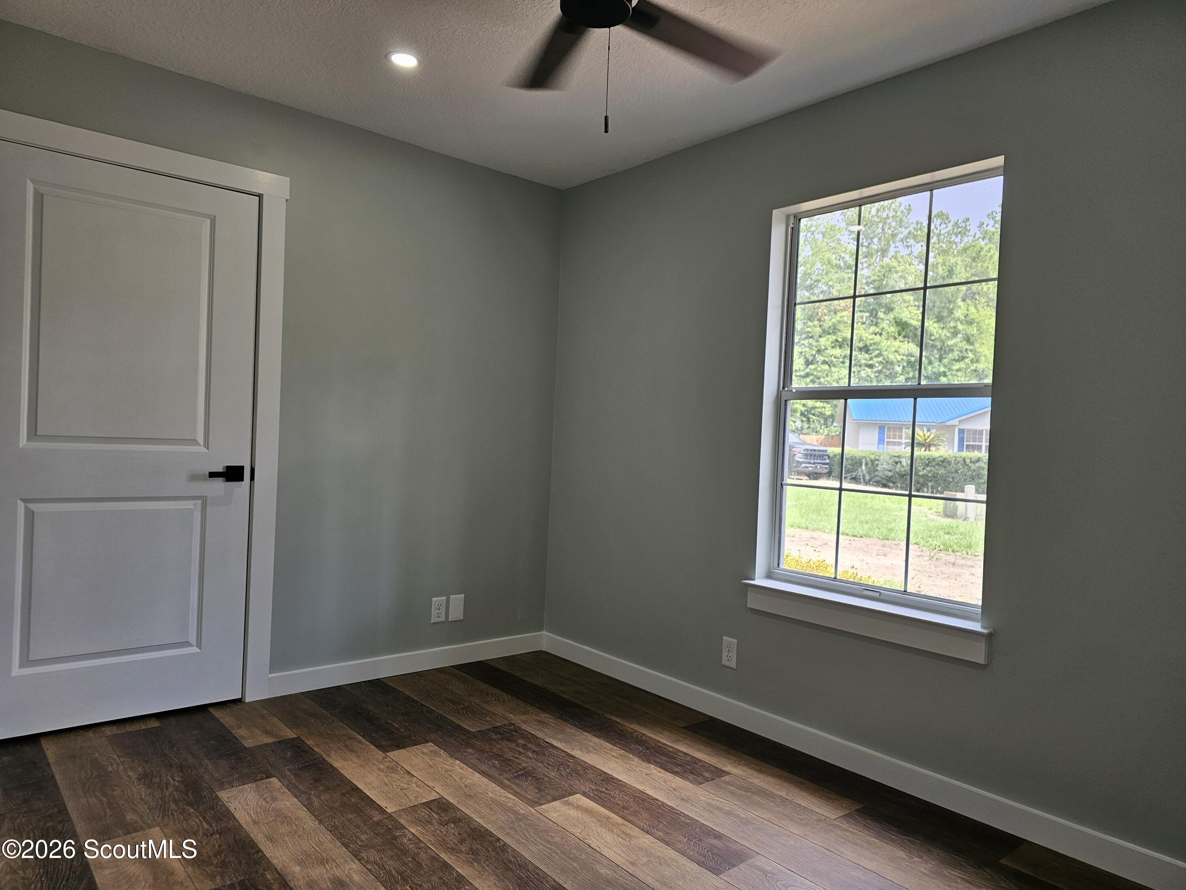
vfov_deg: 58.9
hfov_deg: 73.9
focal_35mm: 23
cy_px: 445
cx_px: 593
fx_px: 788
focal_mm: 6.3
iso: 50
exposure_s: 1/120
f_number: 1.7
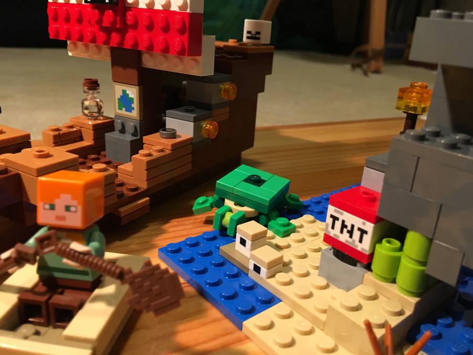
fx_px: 396
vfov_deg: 48.2
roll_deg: -4.8
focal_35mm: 29
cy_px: 178
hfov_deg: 61.7
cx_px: 236
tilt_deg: -21.3
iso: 160
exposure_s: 1/33
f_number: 2.2
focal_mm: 4.15
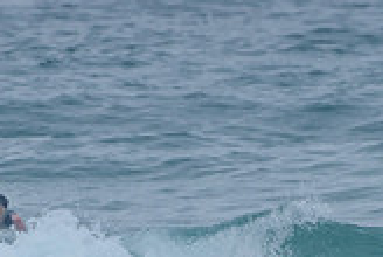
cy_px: 344
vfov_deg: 0.6
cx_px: 362
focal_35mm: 2164
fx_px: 23064
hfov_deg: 1.0
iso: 400
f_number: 5.6
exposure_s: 1/1250
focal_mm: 500
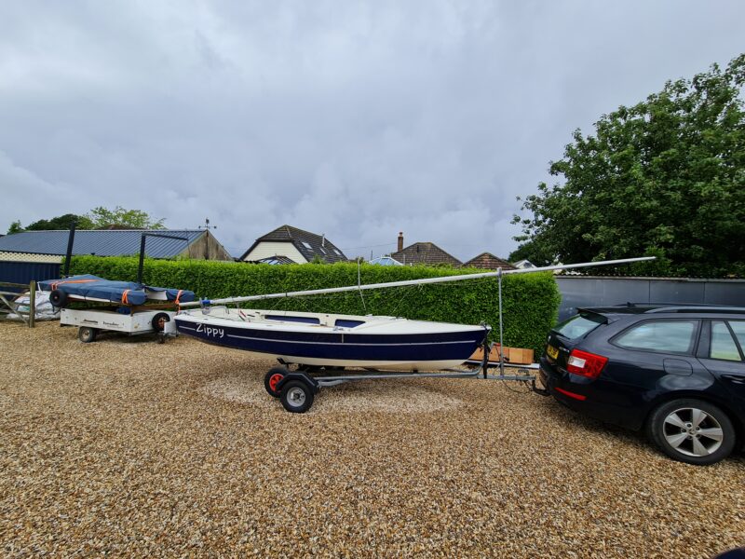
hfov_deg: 106.2
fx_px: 280
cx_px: 372
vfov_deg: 89.9
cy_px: 280
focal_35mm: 13
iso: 64
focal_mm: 2.2
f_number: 2.2
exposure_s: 1/2112
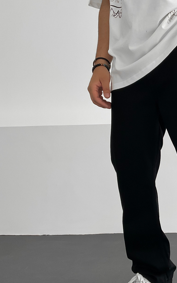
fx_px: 393
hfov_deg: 24.3
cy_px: 155
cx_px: 173
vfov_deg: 39.5
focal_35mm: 51
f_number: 1.8
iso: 40
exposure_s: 1/120
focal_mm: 3
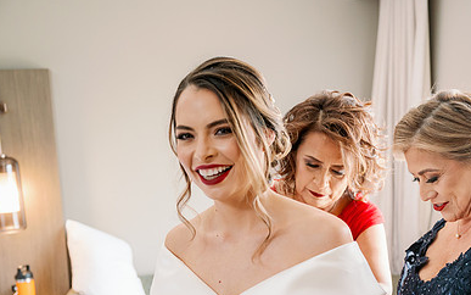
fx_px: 745
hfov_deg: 34.5
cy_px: 232
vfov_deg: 22.1
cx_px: 344
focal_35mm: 58
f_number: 3.2
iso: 800
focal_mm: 38
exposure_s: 1/200
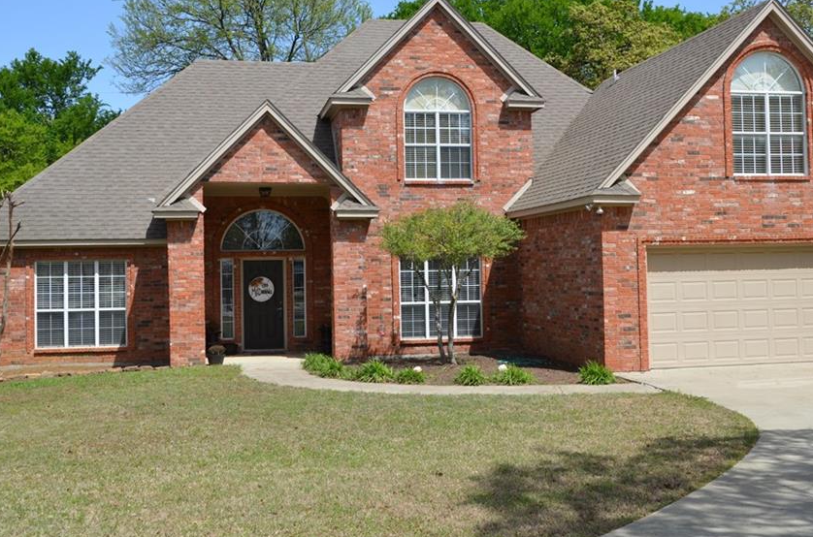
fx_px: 991
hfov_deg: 44.6
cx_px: 445
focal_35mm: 44
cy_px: 225
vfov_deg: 30.3
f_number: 8
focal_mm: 24
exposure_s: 1/250
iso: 100
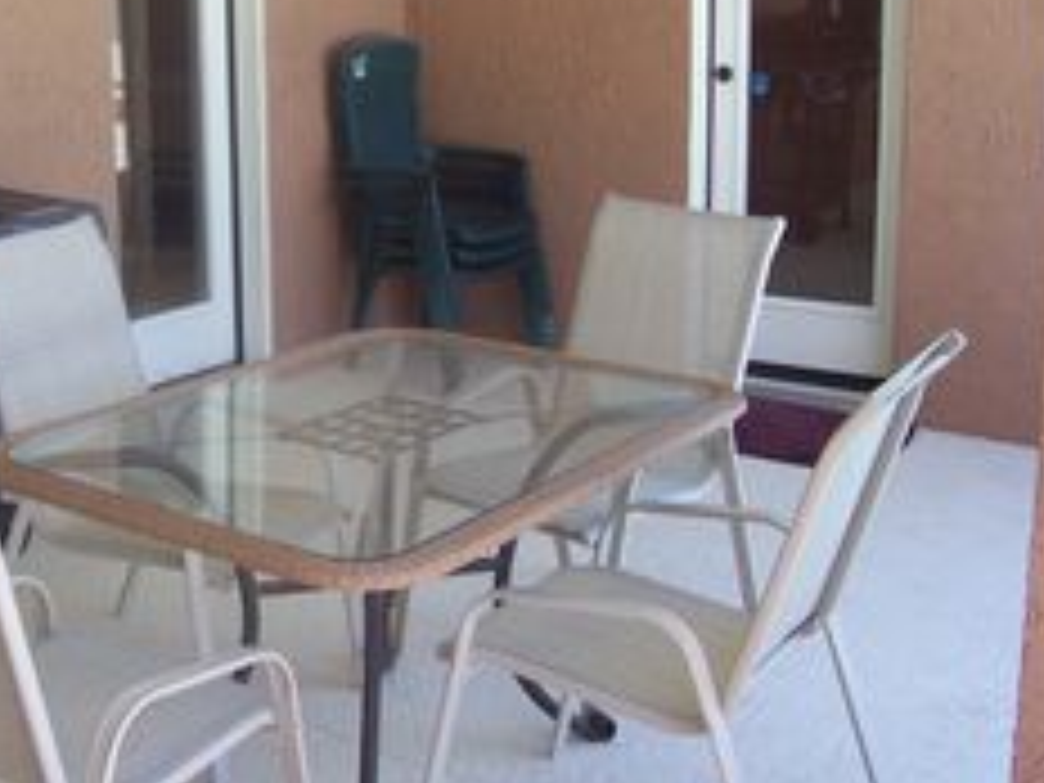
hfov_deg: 34.8
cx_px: 266
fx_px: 1629
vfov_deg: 26.9
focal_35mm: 54
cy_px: 261
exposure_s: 1/180
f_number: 2.7
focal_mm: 5.6
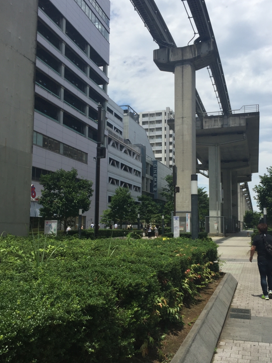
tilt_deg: +6.9
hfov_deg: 42.9
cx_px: 147
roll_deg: -0.2
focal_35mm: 33
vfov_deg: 55.3
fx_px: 346
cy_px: 190
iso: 32
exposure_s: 1/3300
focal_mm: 4.15
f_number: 2.2
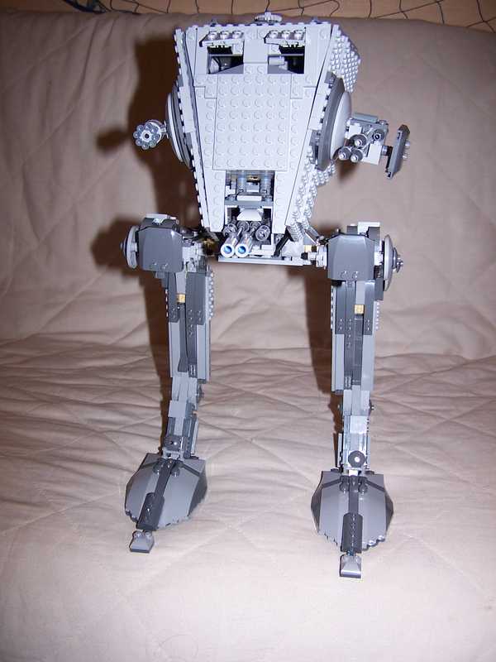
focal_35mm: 38
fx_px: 726
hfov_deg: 37.7
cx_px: 248
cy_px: 331
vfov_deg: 49.0
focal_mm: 6.3
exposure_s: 1/60
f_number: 2.8
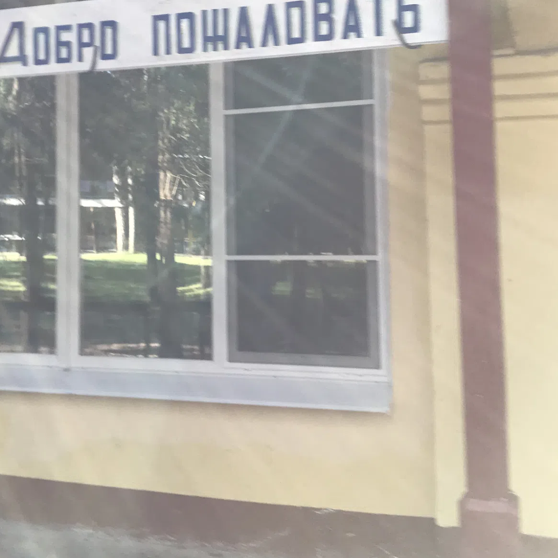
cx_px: 230
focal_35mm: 51
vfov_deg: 33.2
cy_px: 194
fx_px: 930
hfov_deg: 33.3
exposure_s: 1/100
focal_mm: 3.99
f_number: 1.8
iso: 32
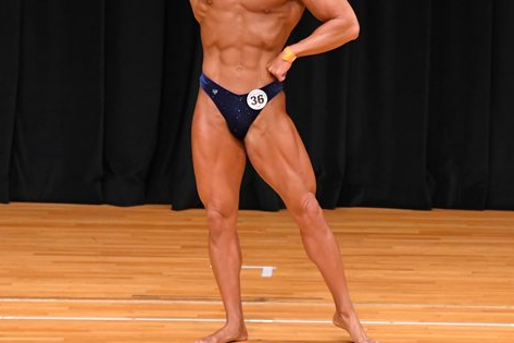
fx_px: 5966
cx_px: 268
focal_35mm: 418
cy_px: 107
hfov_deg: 4.9
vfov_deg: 3.3
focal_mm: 170
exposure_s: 1/400
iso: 4000
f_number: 5.6
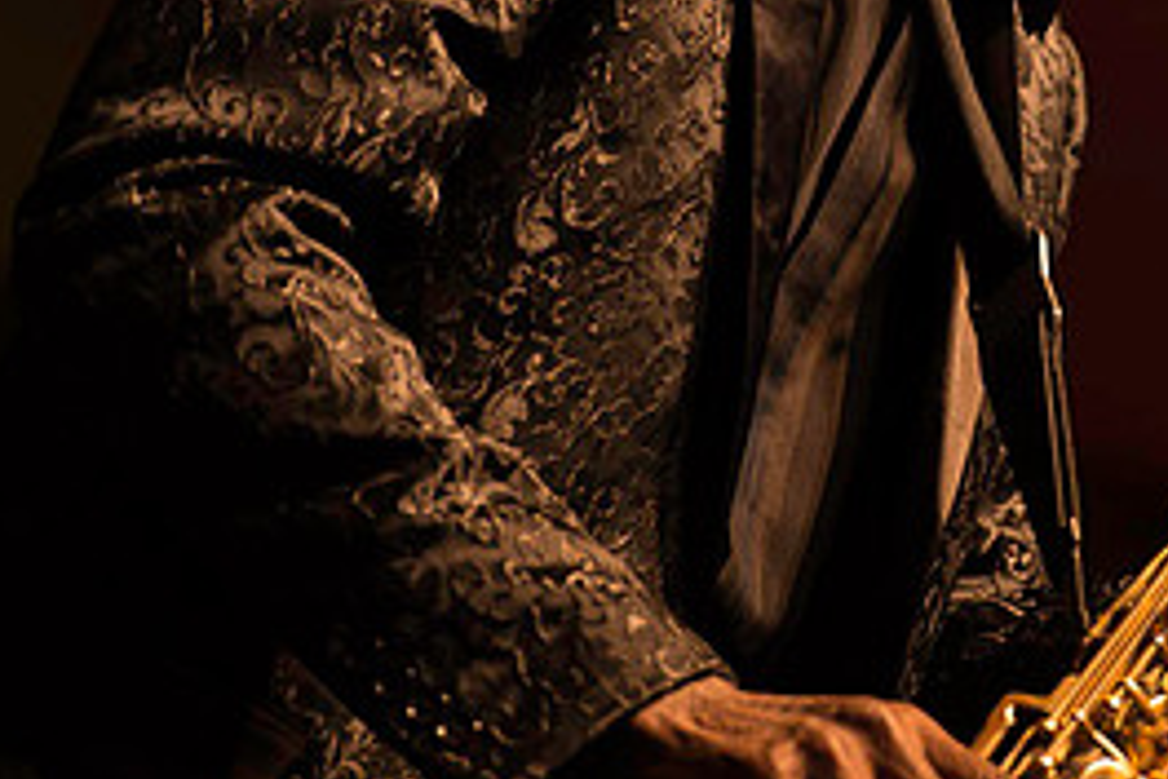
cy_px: 64
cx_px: 987
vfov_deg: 3.1
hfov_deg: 4.7
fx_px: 14274
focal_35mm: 440
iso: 800
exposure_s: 1/200
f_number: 3.5
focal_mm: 200
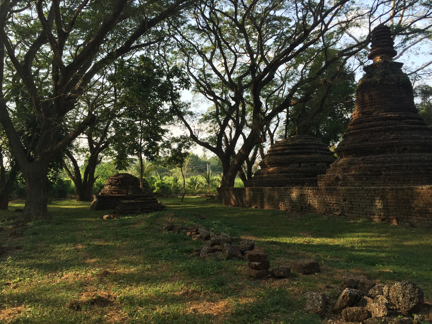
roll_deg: -0.3
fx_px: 362
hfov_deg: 61.7
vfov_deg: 48.2
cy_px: 162
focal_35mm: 29
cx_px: 216
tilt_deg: +4.1
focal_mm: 4.15
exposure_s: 1/388
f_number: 2.2
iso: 32
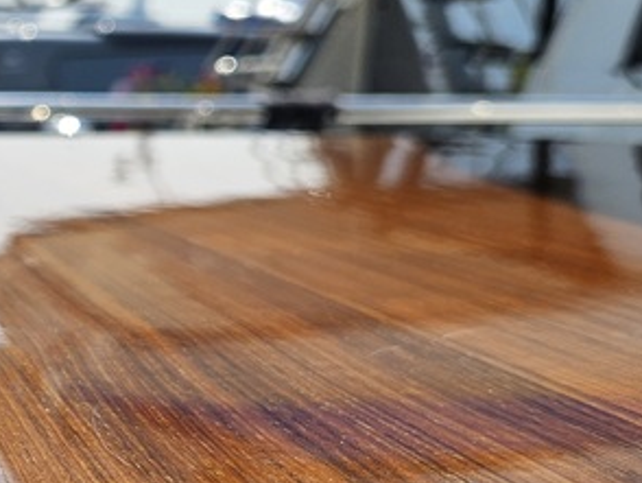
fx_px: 1485
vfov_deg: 18.5
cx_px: -221
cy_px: 249
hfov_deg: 21.7
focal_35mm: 80
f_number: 1.8
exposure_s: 1/2977
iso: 25
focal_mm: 5.4
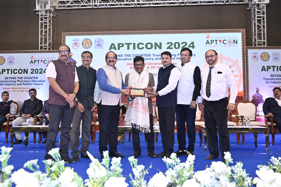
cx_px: 140
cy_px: 94
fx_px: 261
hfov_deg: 56.5
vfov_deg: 39.4
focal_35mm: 34
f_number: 4.5
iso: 800
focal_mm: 33.5
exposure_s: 1/100
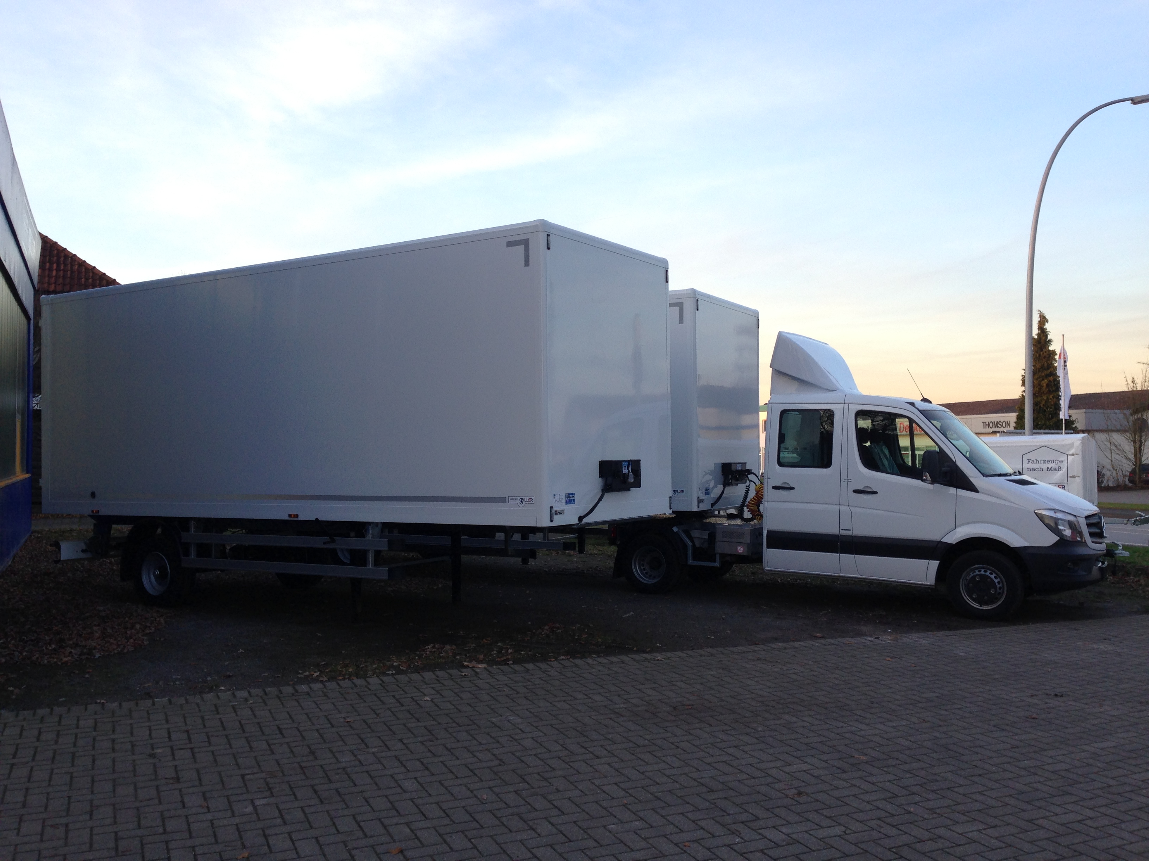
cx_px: 574
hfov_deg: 55.4
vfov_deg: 42.9
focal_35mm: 33
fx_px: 1095
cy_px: 430
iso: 50
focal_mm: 4.12
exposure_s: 1/60
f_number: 2.4
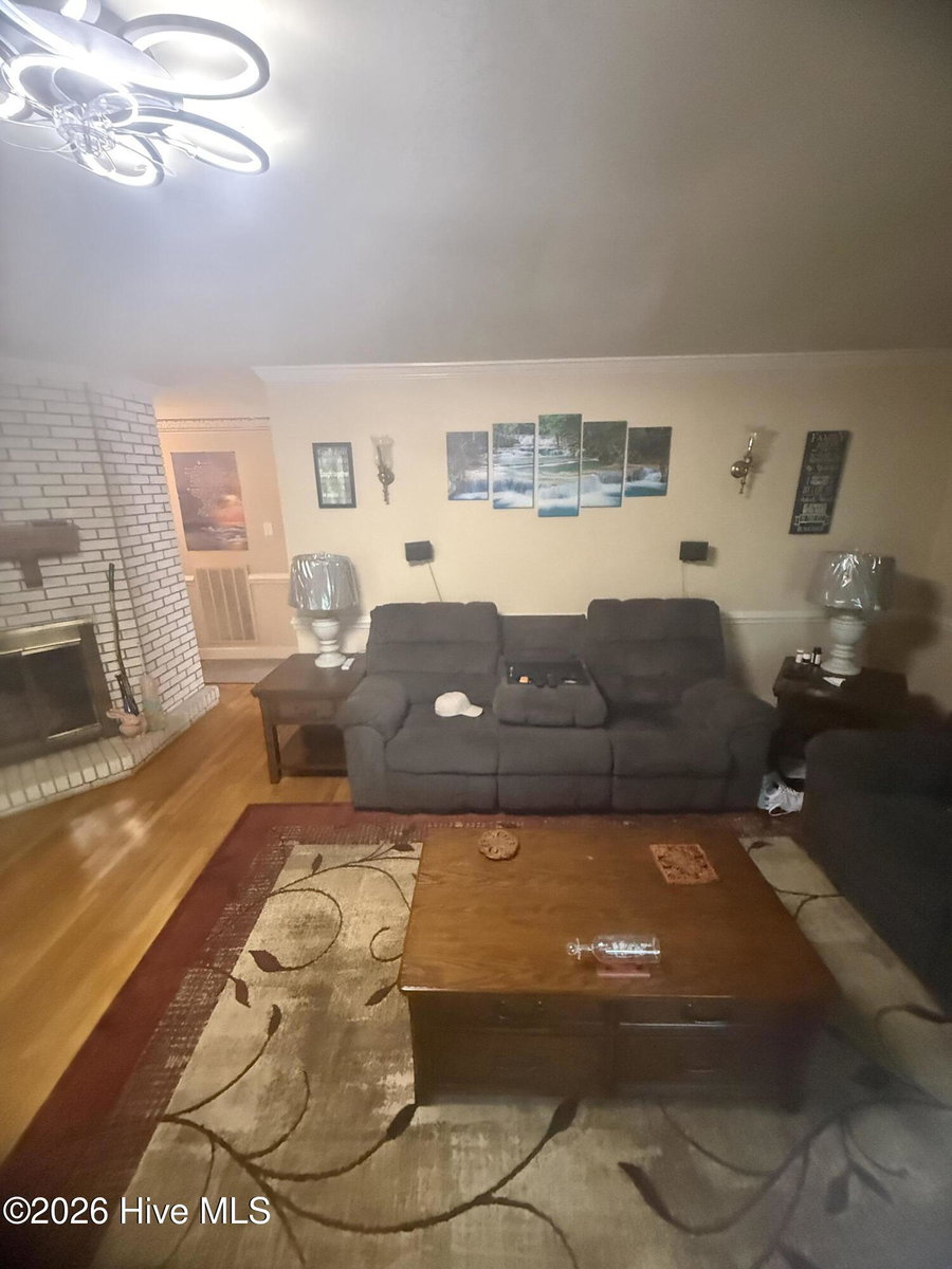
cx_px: 476
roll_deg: +1.1
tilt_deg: -18.6
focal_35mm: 14
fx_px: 513
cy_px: 634
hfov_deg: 85.7
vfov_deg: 102.1
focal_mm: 2.22
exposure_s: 1/60
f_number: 2.2
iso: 1250
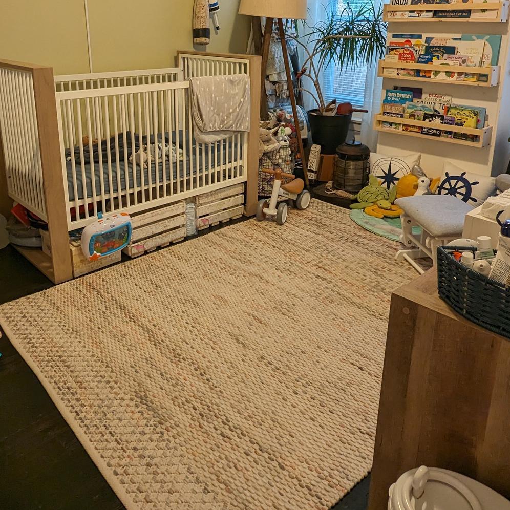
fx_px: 483
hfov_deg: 55.5
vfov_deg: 54.3
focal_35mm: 29
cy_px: 162
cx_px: 227
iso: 96
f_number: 2.2
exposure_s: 1/30
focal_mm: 2.35
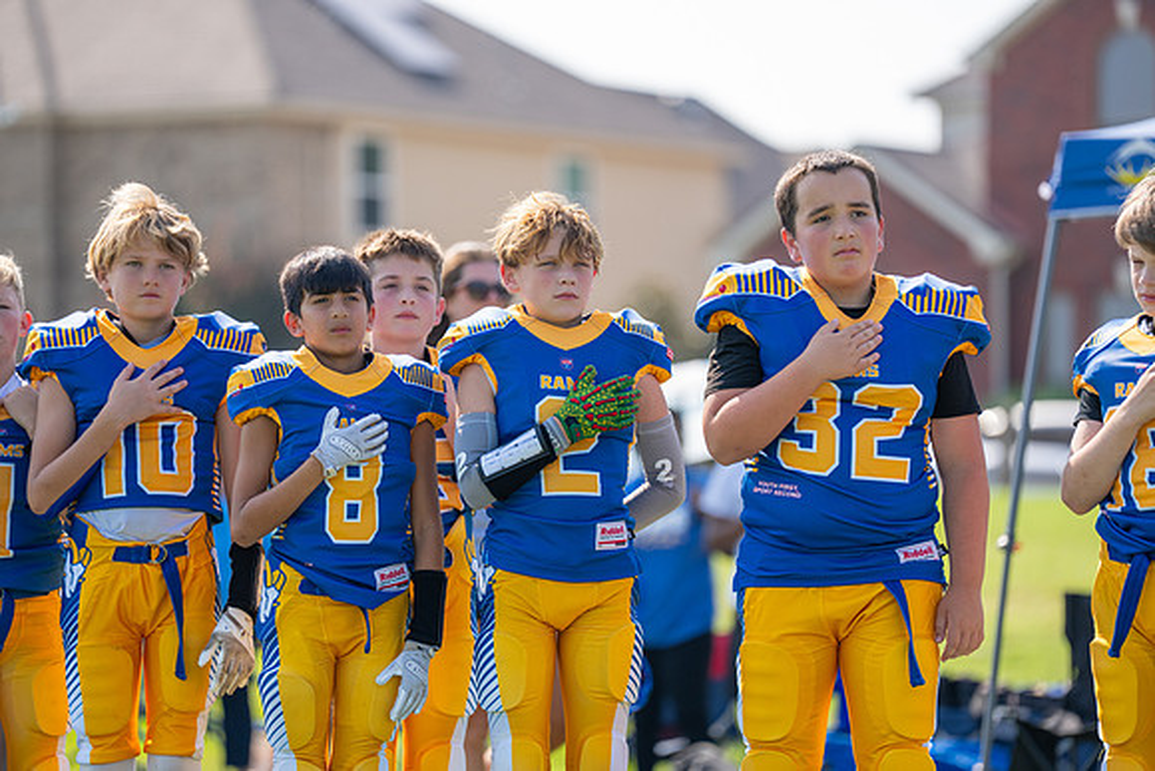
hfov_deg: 10.2
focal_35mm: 201
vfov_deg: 6.8
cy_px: 386
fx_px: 6456
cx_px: 578
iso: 160
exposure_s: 1/1600
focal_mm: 200
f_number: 2.8
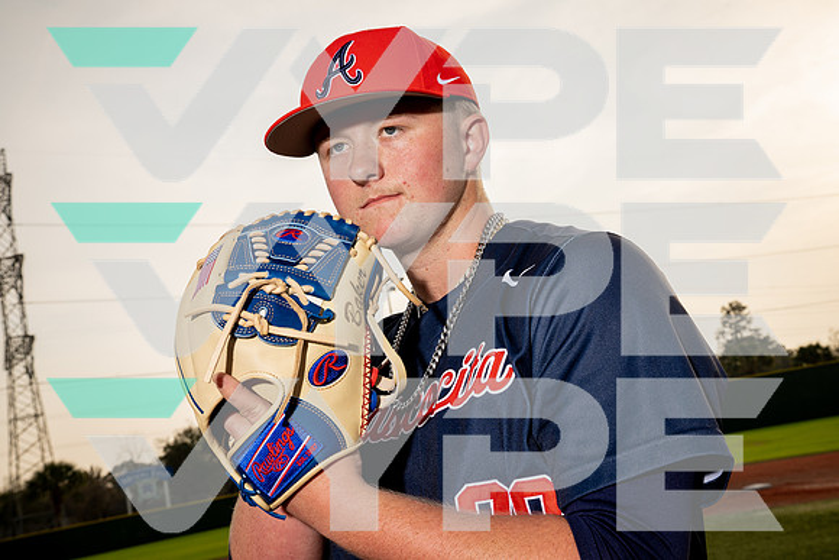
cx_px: 420
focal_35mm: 47
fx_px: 1096
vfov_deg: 28.7
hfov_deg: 41.9
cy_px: 280
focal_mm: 47
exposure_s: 1/250
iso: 250
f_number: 11
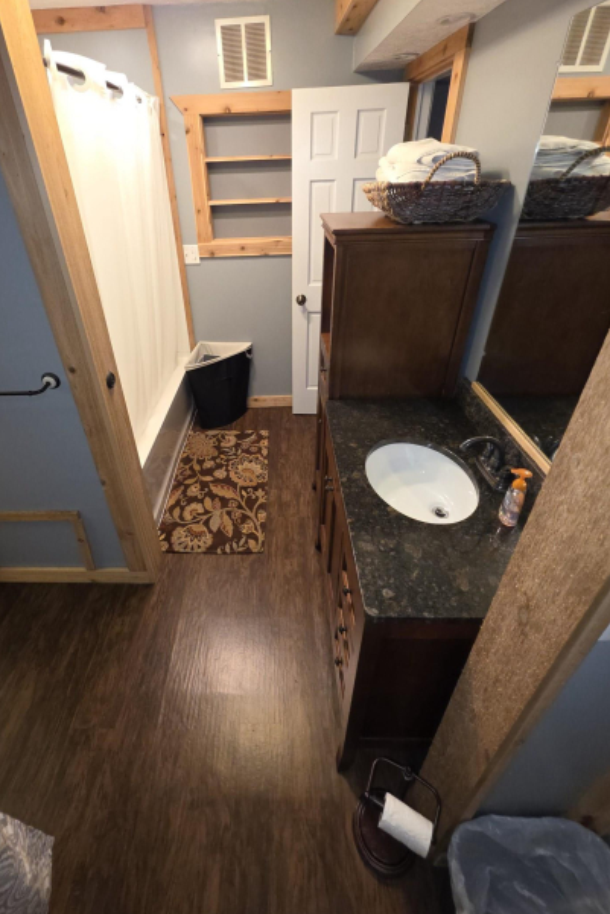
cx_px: 265
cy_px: 413
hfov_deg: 77.0
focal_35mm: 15
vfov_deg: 100.1
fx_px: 381
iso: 250
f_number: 1.9
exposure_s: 1/60
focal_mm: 2.2
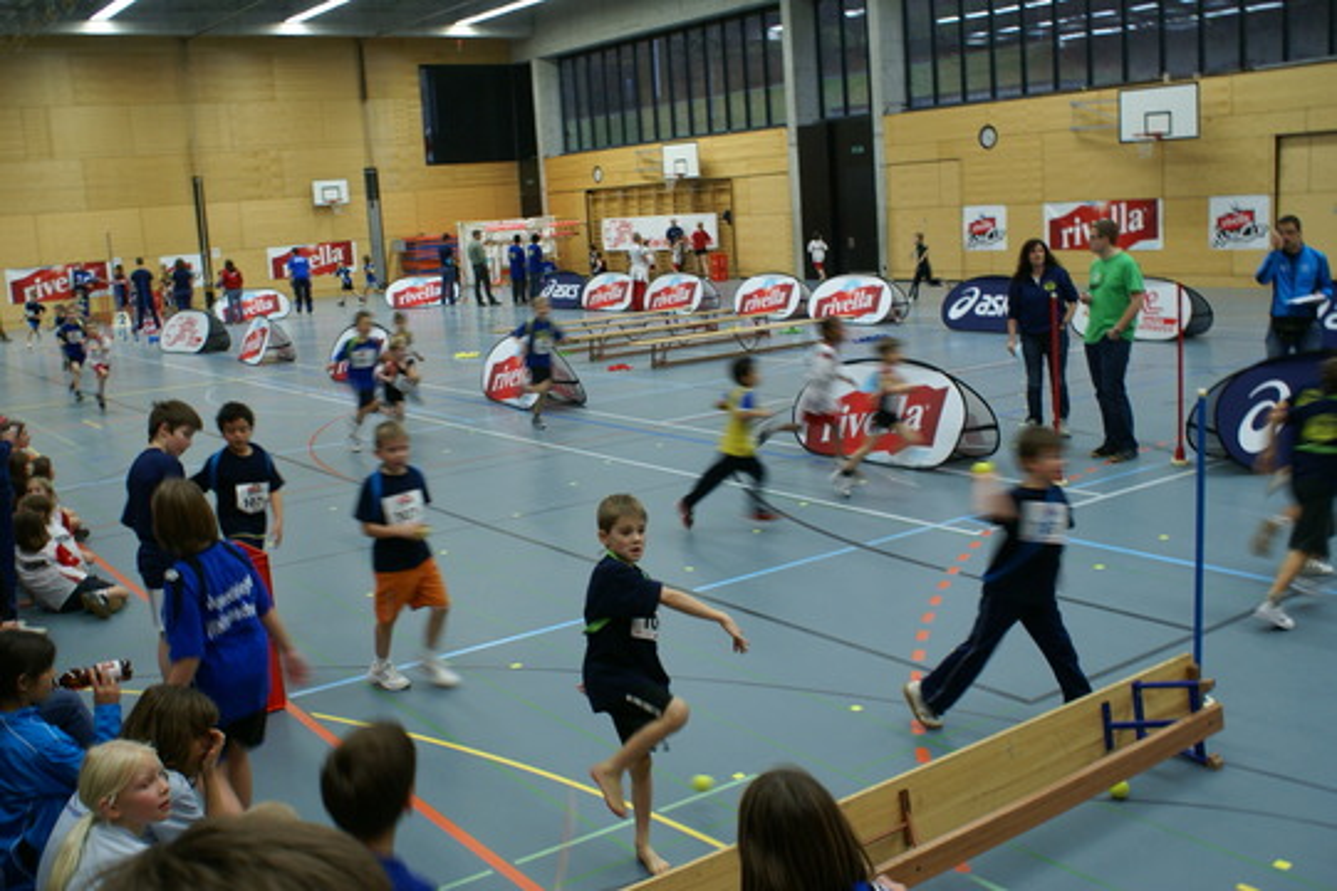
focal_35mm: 36
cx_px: 668
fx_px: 1337
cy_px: 446
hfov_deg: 53.1
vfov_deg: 36.9
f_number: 4.5
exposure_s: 1/30
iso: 400
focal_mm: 24
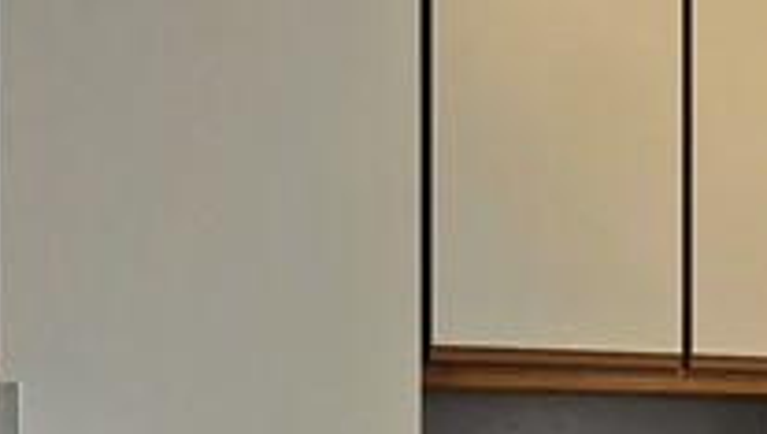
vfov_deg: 16.8
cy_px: 471
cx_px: 697
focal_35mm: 70
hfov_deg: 28.9
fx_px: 1425
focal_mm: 2.2
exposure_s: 1/125
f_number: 2.2
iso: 50
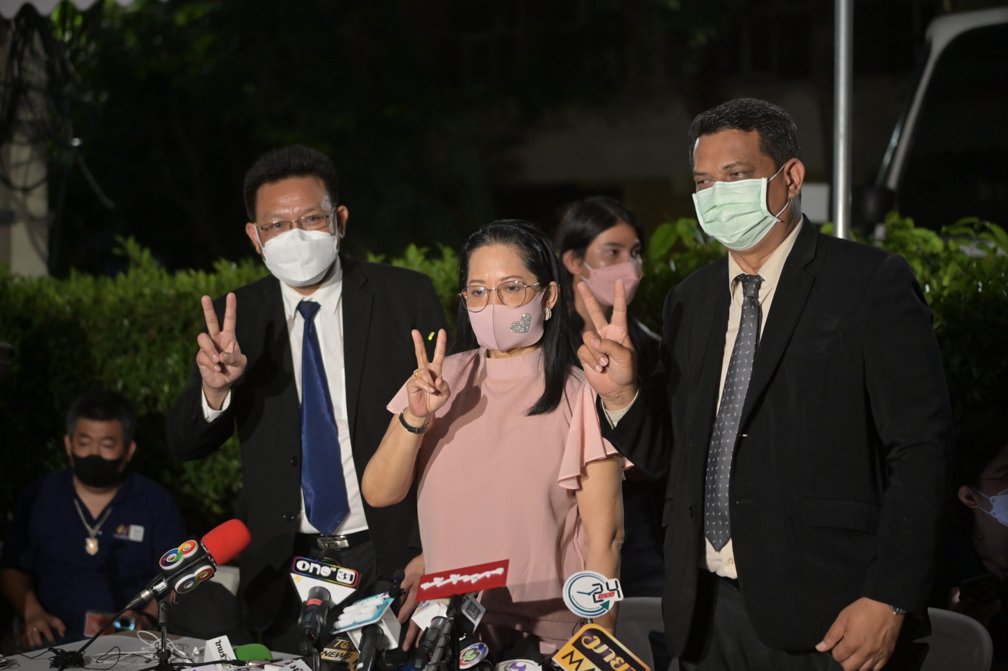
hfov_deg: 28.9
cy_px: 336
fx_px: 1959
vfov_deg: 19.4
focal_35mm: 70
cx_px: 504
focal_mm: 70
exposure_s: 1/160
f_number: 2.8
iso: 2500
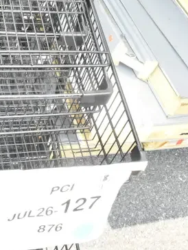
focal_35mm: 65
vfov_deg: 29.1
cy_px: 48
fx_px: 470
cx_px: 17
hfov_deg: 22.0
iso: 1600
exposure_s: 1/400
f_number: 10
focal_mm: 18
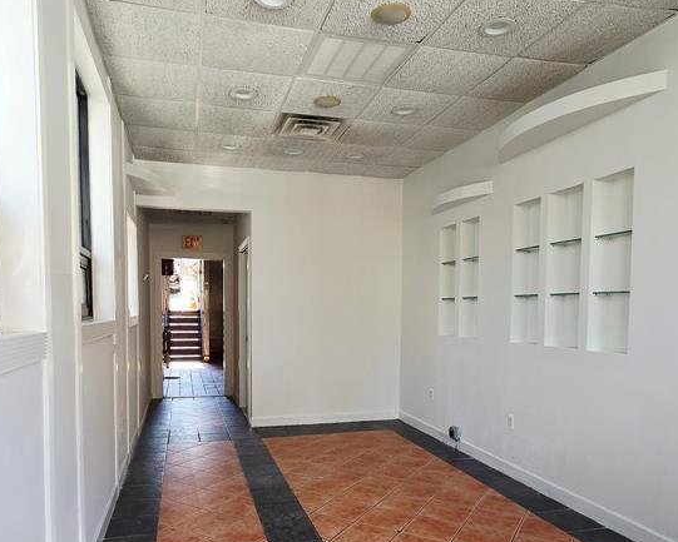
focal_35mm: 24
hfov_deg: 70.2
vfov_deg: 58.1
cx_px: 323
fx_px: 482
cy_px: 335
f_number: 2.2
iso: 64
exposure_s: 1/120
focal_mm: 2.2
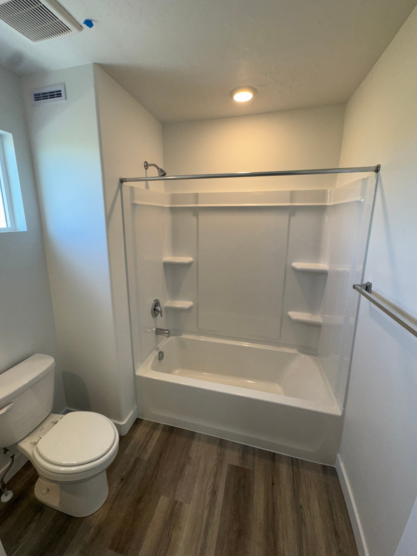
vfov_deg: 98.1
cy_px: 266
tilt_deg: -11.5
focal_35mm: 15
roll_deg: +0.2
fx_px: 241
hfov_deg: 81.6
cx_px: 194
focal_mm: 2.22
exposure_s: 1/120
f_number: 2.2
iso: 80
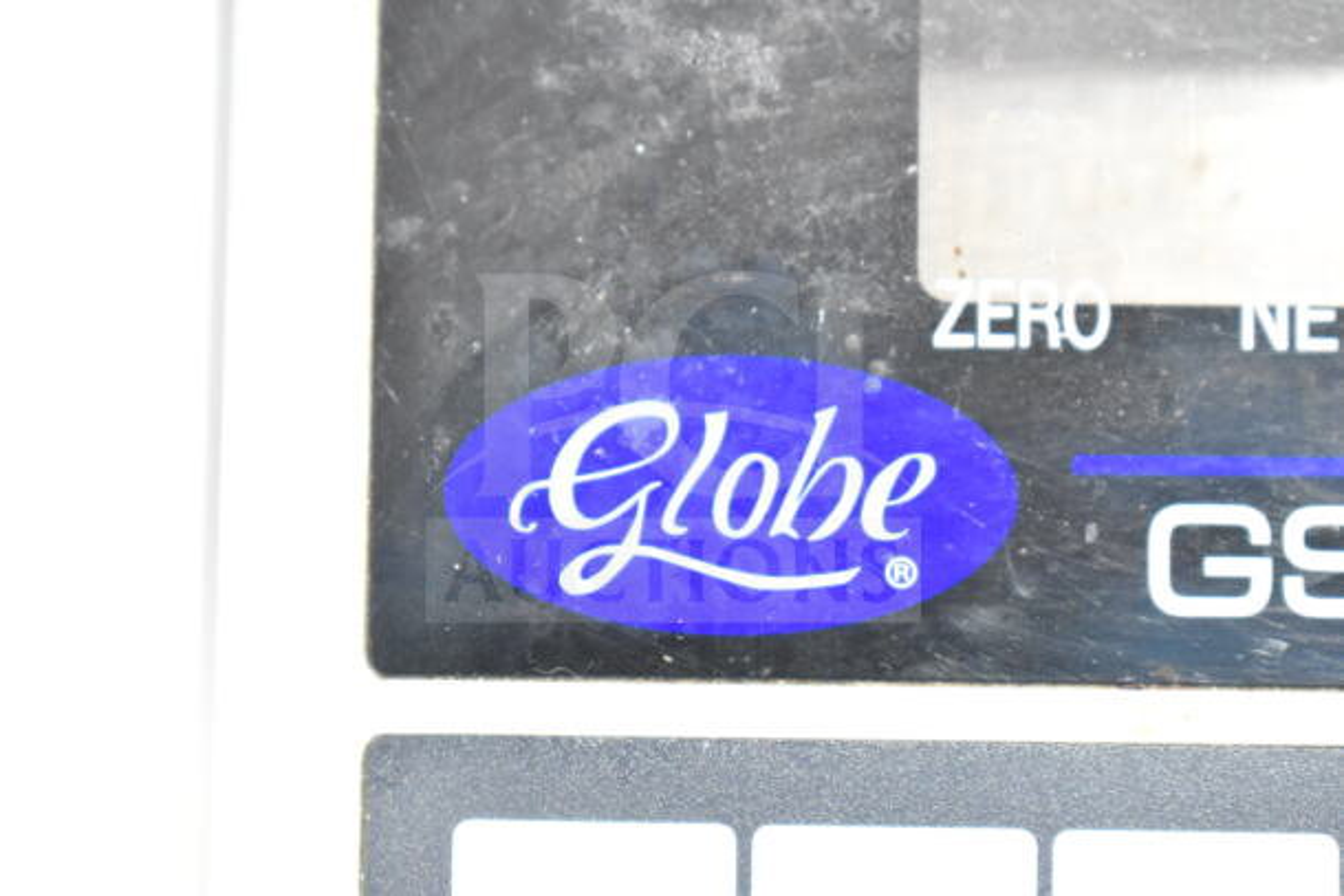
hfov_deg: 24.6
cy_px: 448
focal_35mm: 82
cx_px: 672
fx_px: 3081
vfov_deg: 16.6
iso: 5000
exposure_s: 1/100
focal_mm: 55
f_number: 5.6
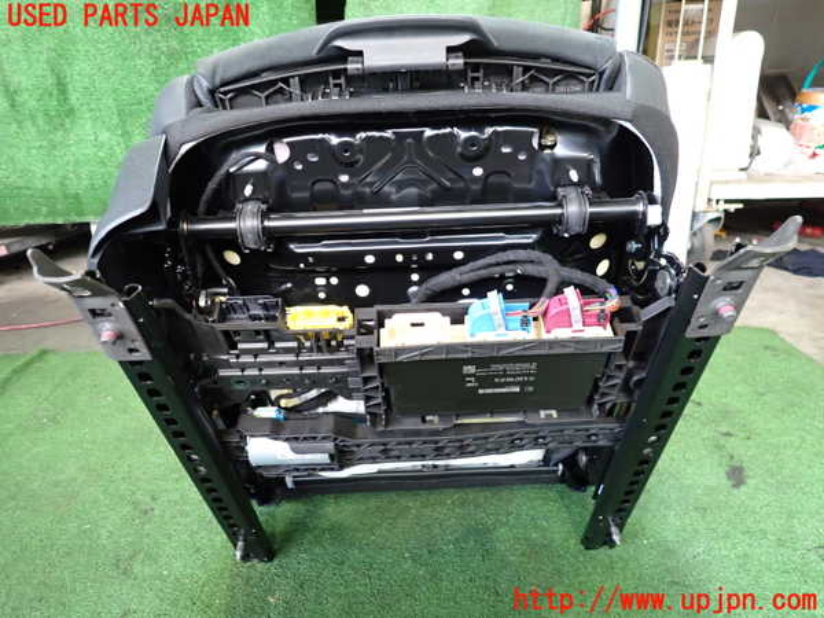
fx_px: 595
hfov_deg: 69.4
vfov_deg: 54.9
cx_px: 412
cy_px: 309
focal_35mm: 25
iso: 500
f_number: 2
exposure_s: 1/30
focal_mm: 4.5
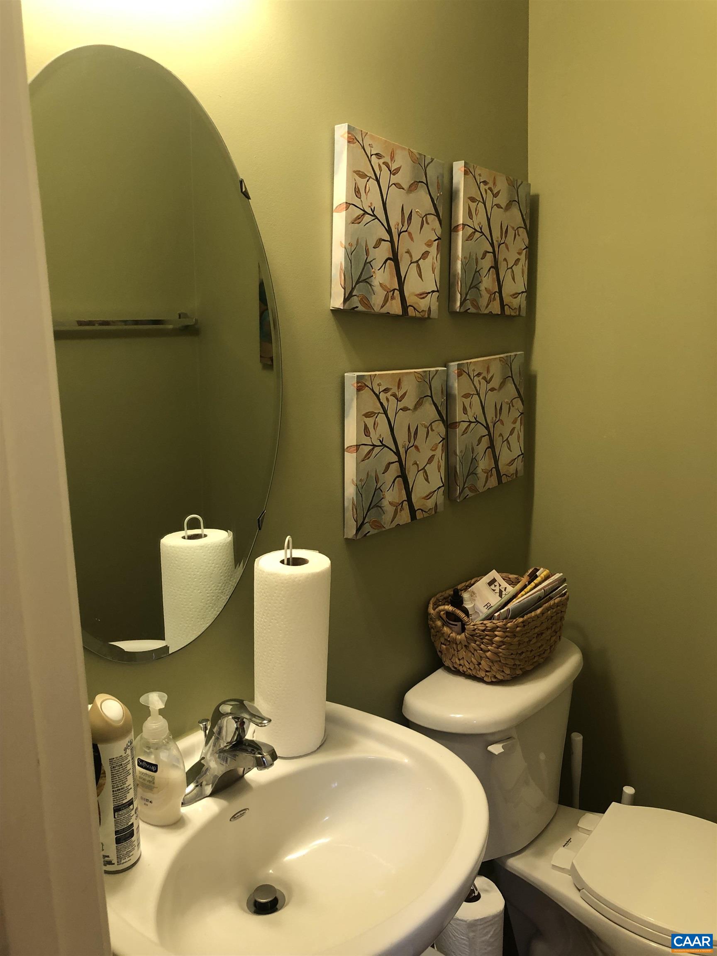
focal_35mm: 28
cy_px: 478
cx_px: 358
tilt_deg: -8.3
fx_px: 773
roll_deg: +3.9
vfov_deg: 63.4
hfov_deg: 49.7
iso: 40
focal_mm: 3.99
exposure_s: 1/15
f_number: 1.8
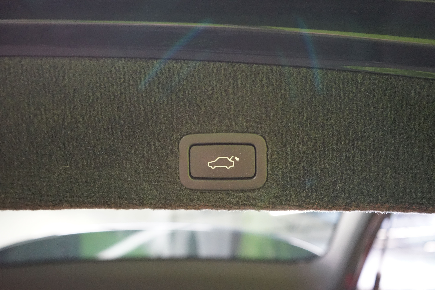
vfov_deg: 41.1
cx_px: 218
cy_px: 145
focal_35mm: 32
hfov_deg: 58.7
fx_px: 387
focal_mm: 32
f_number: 5
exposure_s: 1/50
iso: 6400
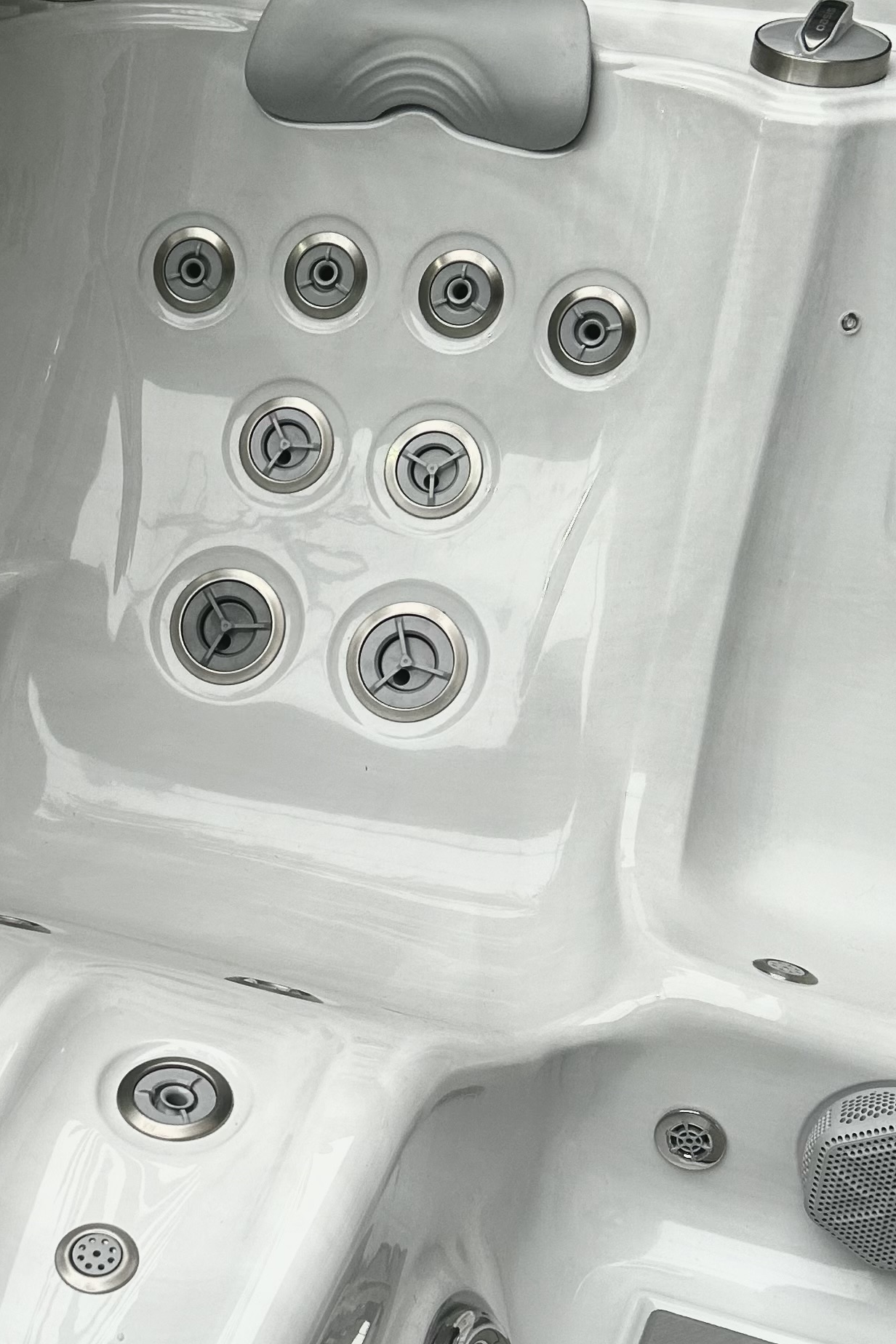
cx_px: 81
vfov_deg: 33.9
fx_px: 2202
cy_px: 745
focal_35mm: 59
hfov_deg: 22.4
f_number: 1.5
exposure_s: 1/399
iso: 50
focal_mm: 5.7
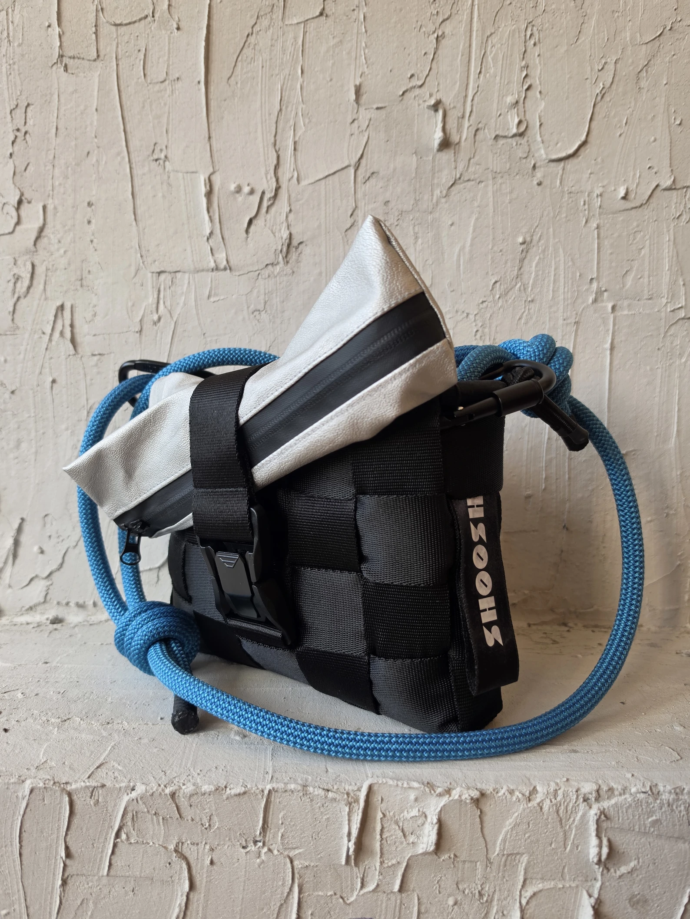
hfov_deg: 58.9
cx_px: 345
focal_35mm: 23
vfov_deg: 73.9
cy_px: 460
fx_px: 611
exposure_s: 1/100
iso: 80
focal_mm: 6.5
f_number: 1.4
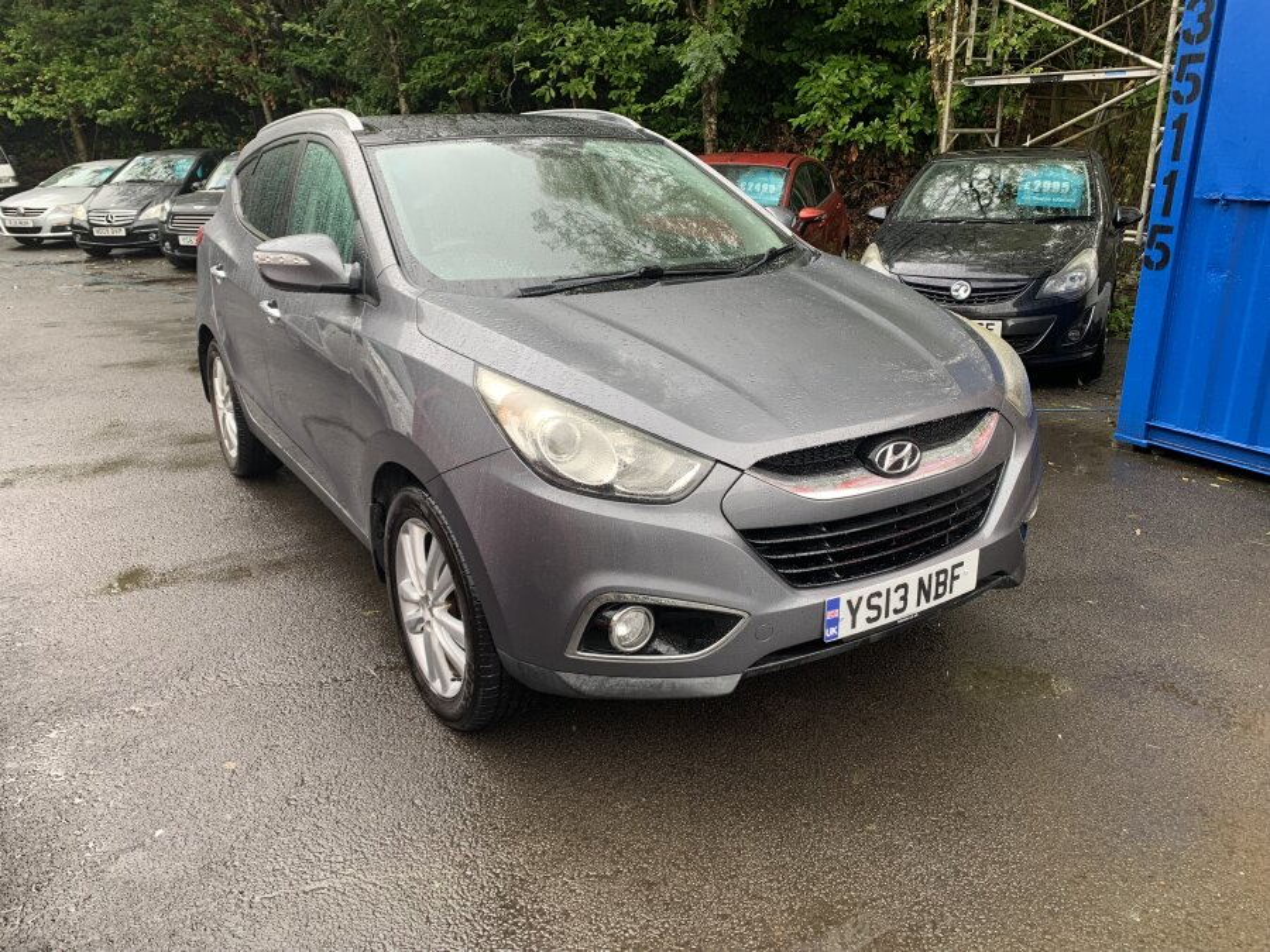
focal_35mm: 26
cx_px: 635
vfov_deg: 53.1
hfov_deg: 67.3
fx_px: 954
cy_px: 476
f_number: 1.8
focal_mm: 4.25
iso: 40
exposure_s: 1/122
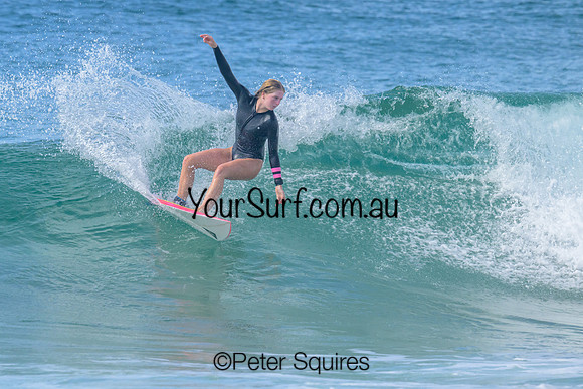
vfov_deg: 2.0
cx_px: 217
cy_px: 169
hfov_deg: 3.0
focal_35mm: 677
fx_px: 10971
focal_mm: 540
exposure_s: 1/2000
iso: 1100
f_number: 11
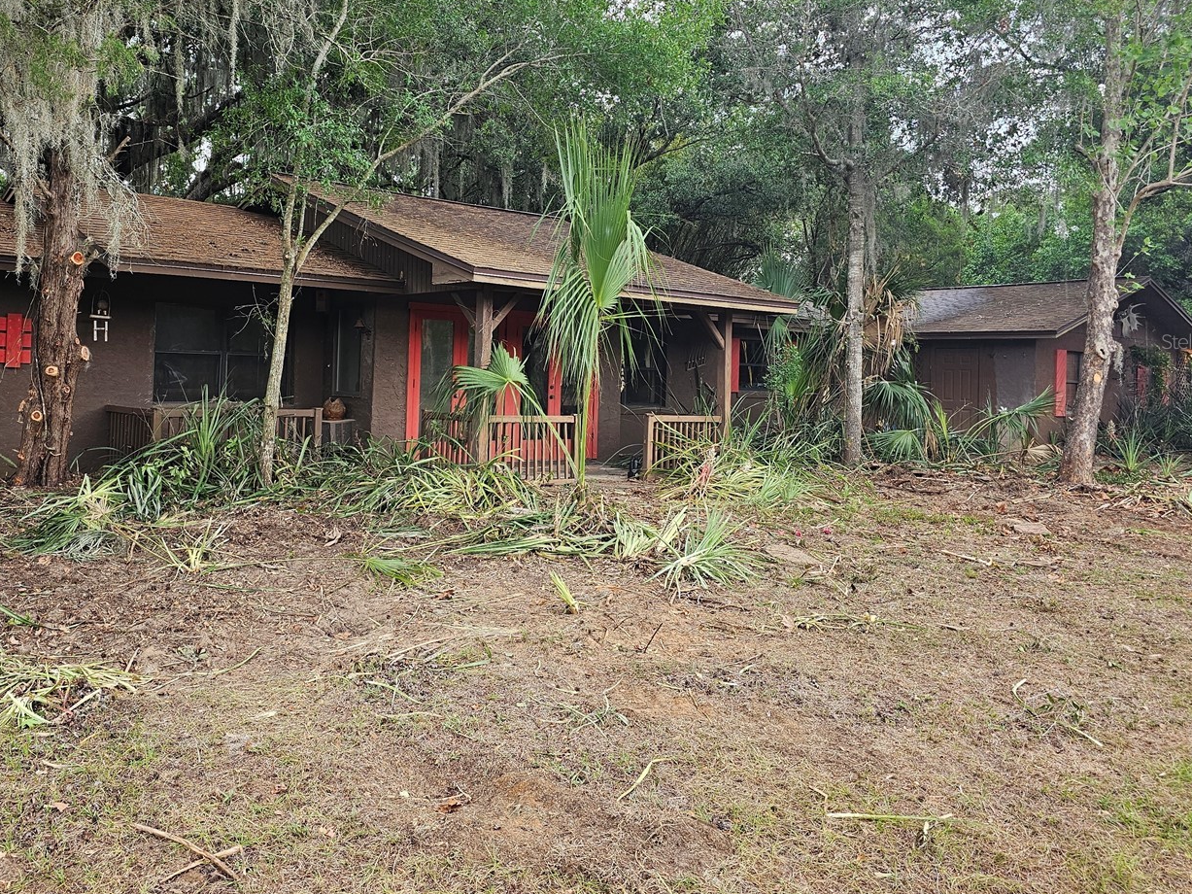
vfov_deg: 46.4
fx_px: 1033
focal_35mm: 30
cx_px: 476
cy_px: 341
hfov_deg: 59.5
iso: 80
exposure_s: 1/120
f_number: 1.7
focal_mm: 6.3
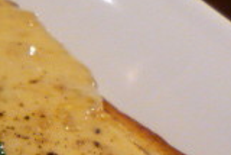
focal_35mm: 137
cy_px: 261
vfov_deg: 9.6
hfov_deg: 14.0
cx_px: -117
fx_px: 880
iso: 320
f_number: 2.8
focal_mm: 5.5
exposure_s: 1/30
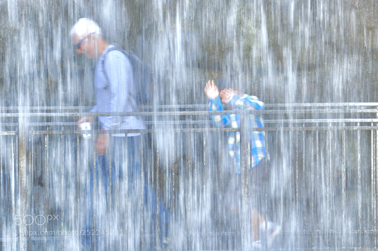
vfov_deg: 11.8
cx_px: 189
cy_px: 126
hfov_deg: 17.7
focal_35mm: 116
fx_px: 1217
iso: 450
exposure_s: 1/60
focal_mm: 116
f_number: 5.6
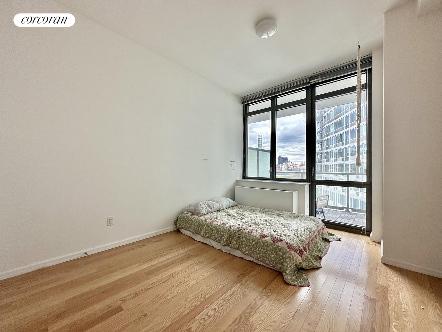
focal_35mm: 14
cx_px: 221
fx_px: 179
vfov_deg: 85.7
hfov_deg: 102.1
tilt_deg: +1.3
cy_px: 166
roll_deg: -0.9
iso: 100
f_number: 2.2
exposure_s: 1/120
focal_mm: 2.22
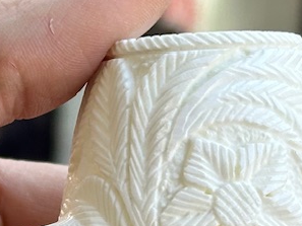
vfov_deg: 7.1
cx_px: -112
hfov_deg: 9.4
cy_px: 255
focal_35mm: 207
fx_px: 1807
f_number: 1.78
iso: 64
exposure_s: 1/478
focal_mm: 6.86
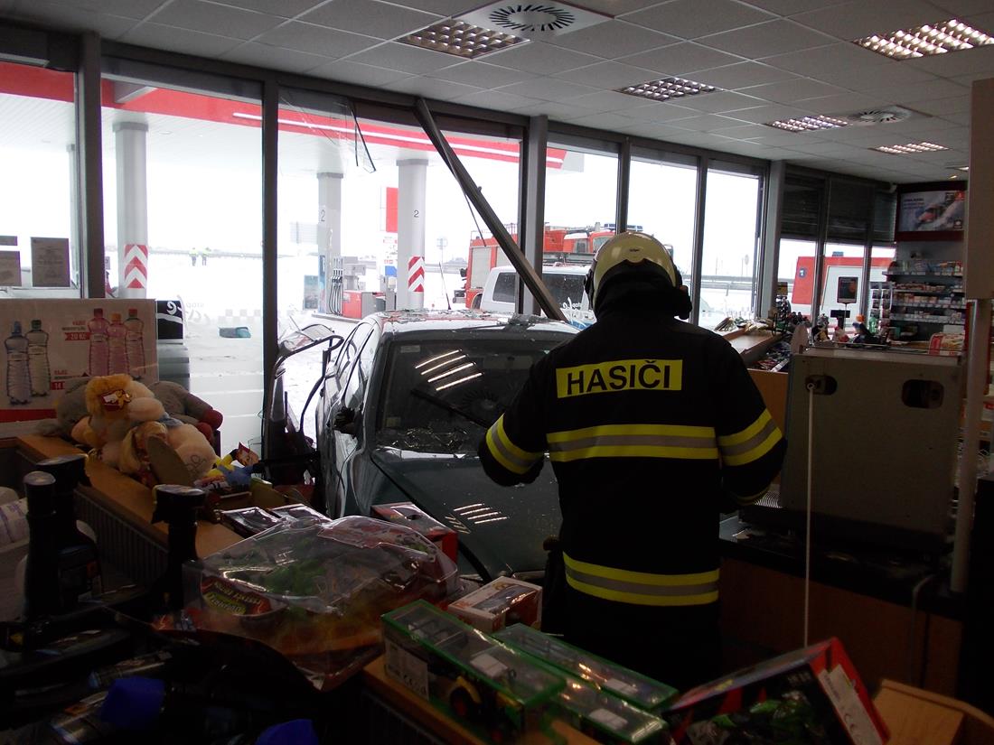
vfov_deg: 49.7
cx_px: 497
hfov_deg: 63.4
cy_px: 372
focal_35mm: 28
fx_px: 804
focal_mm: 4
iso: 80
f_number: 2.7
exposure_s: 1/160
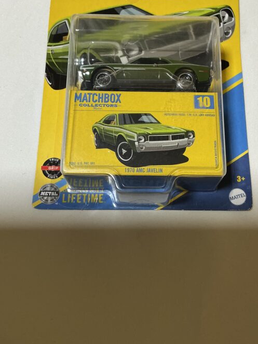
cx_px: 147
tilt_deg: -76.3
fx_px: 348
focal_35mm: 35
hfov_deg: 40.6
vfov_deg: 52.3
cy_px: 137
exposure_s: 1/60
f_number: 1.8
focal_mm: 3
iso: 125
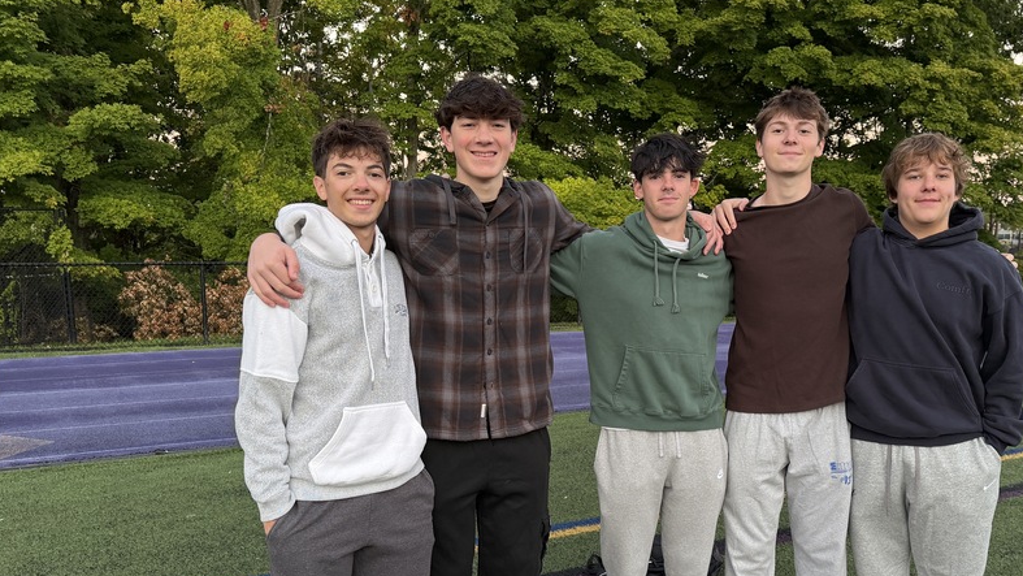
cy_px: 384
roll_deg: +0.6
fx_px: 922
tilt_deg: -8.7
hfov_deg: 57.7
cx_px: 598
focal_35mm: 34
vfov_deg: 34.4
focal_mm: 6.76
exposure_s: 1/74
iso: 200
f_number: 1.78
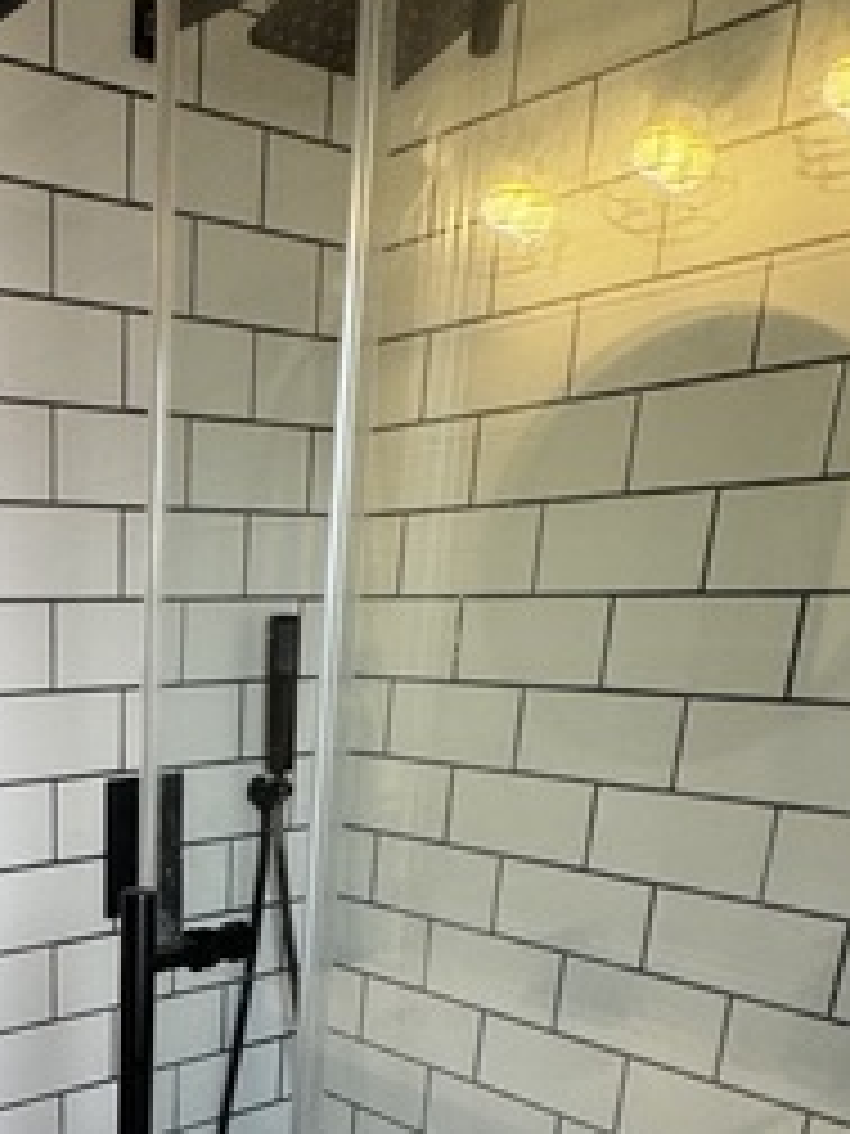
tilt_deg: -18.3
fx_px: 1211
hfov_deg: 35.3
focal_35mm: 37
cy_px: 1006
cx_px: 18
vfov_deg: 45.7
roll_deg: +2.0
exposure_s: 1/120
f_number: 2.2
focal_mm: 2.22
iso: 200
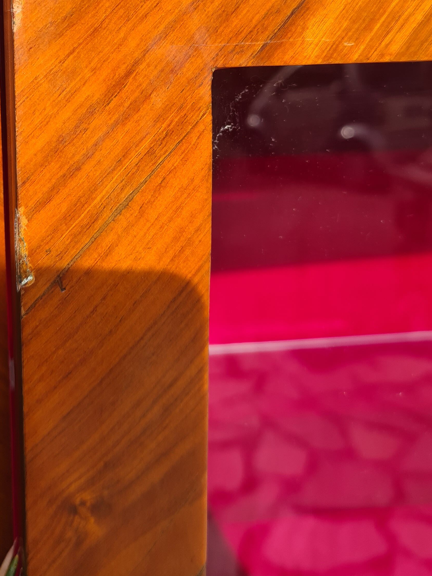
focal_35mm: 47
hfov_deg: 30.5
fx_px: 782
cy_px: 131
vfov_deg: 39.1
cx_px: 124
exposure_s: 1/1264
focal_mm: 5.4
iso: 50
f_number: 1.8
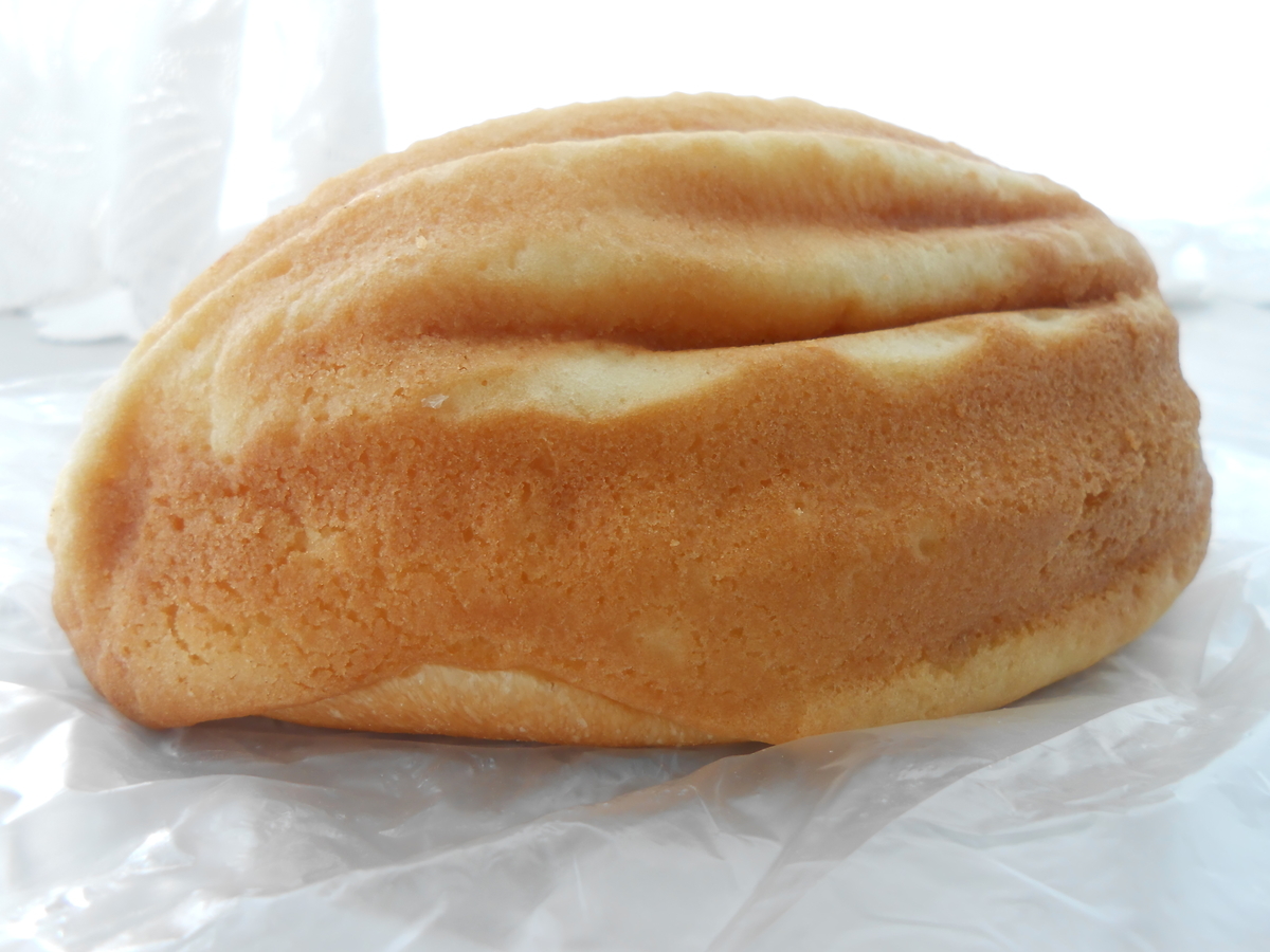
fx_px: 954
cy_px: 476
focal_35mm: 26
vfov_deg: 53.1
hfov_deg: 67.3
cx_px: 635
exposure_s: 1/160
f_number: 3.5
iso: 80
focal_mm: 4.6
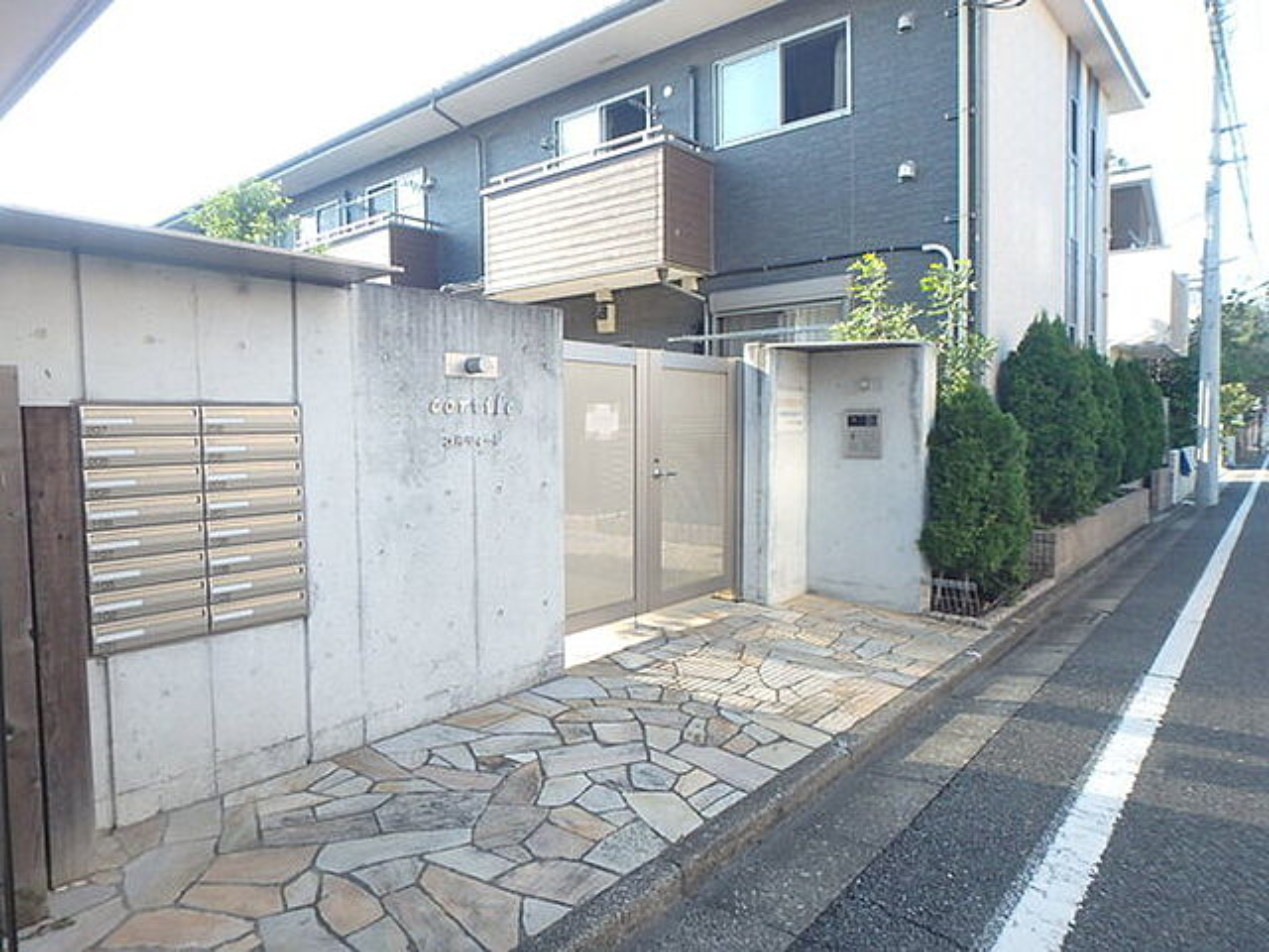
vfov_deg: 63.4
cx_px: 634
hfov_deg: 79.0
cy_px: 476
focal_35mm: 21
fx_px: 770
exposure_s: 1/400
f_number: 3.5
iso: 400
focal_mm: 3.7
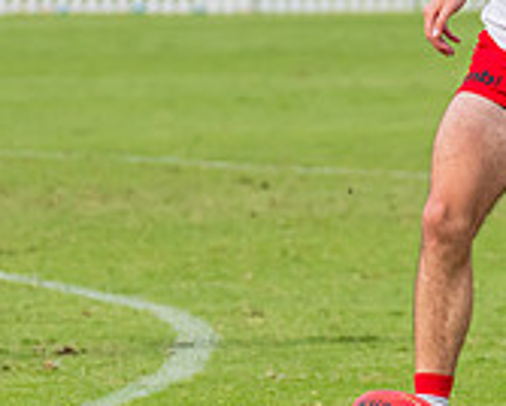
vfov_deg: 1.5
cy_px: 290
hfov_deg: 1.9
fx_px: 15383
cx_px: 667
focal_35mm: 1026
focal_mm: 250
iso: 800
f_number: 7.1
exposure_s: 1/1600
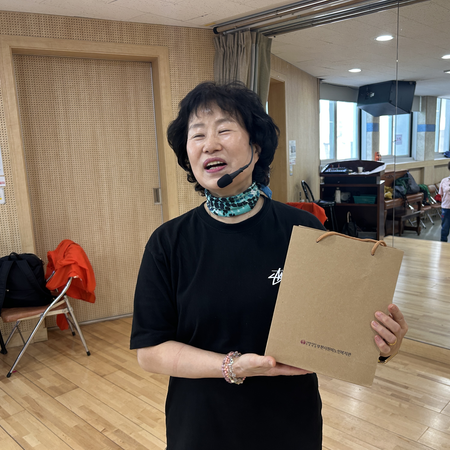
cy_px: 227
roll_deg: +0.7
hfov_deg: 52.2
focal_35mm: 31
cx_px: 270
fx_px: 456
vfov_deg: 52.5
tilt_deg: -7.0
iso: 125
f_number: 1.5
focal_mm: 5.7
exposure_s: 1/120
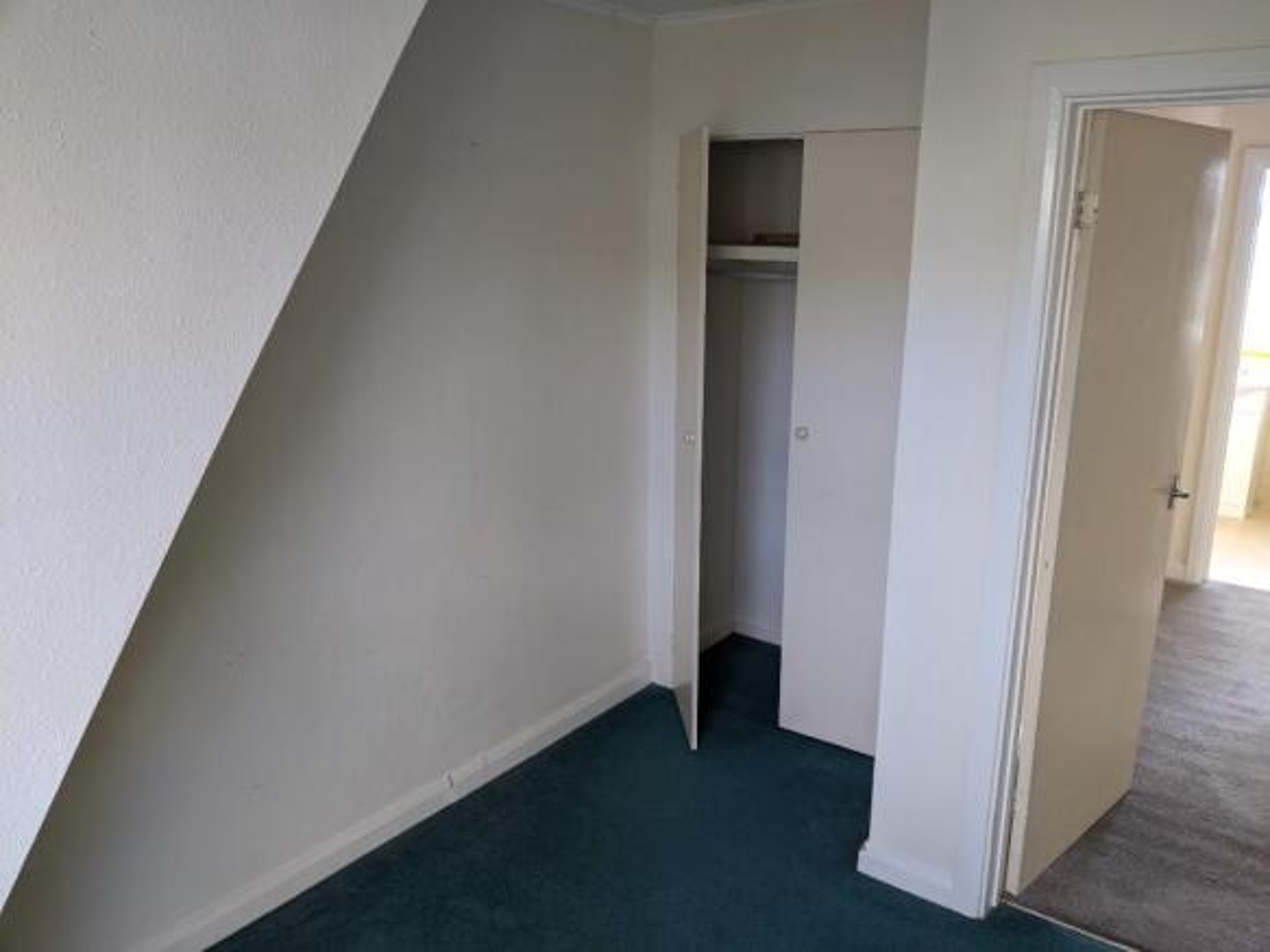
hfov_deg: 65.3
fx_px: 990
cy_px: 476
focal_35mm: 27
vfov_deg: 51.3
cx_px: 635
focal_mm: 4.44
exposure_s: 1/99.9
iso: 138
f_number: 1.8
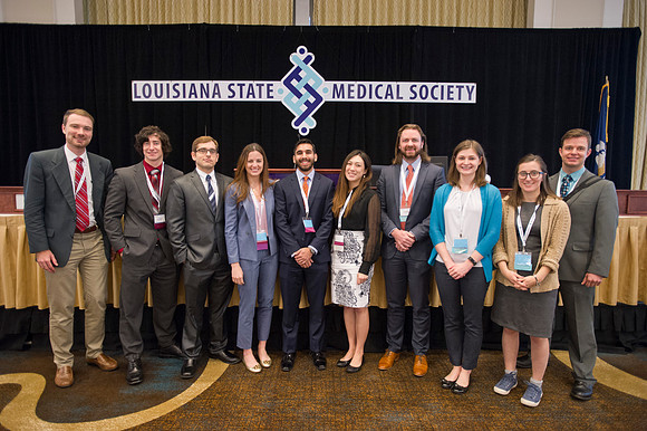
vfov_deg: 57.2
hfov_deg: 78.6
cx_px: 324
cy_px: 216
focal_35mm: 22
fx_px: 395
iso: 1600
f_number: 2.8
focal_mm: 22
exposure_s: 1/80
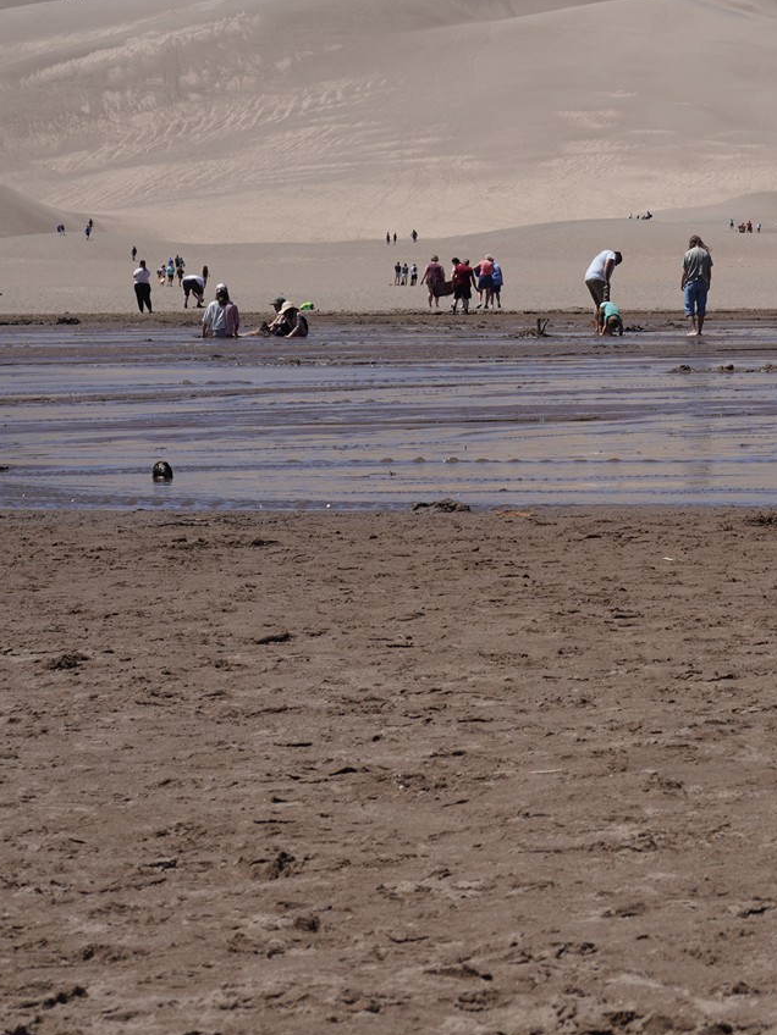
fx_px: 4070
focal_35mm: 136
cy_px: 281
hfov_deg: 10.6
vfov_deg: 14.5
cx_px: 1046
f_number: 13
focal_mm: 60
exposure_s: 1/160
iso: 80
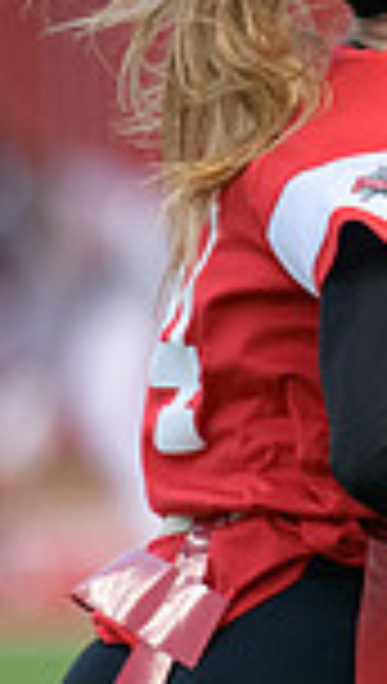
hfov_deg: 1.0
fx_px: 21722
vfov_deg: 1.8
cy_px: 340
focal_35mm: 1196
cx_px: 657
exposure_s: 1/3200
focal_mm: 300
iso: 4500
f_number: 2.8
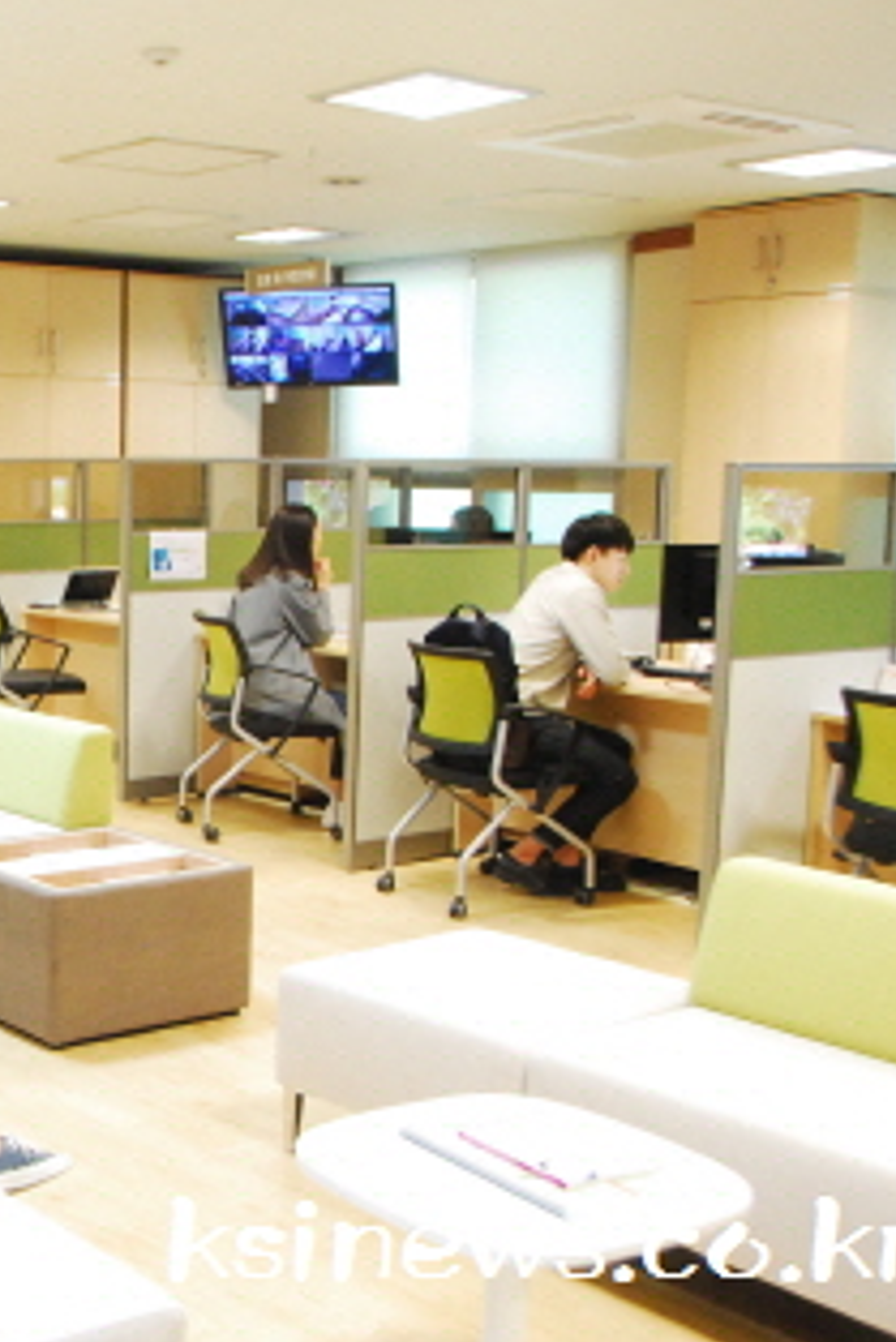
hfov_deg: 26.2
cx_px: -64
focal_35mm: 48
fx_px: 1790
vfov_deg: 41.1
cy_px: 641
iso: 1600
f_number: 4
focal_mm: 20
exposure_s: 1/60
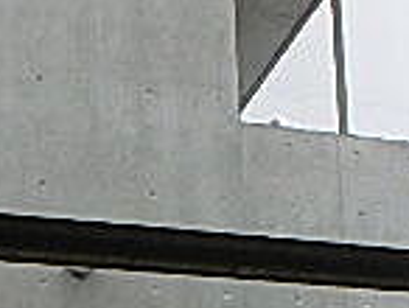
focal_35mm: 92
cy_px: 554
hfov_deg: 21.2
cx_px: 157
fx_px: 1089
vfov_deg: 14.2
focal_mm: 3.7
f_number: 3.5
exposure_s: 1/100
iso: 125
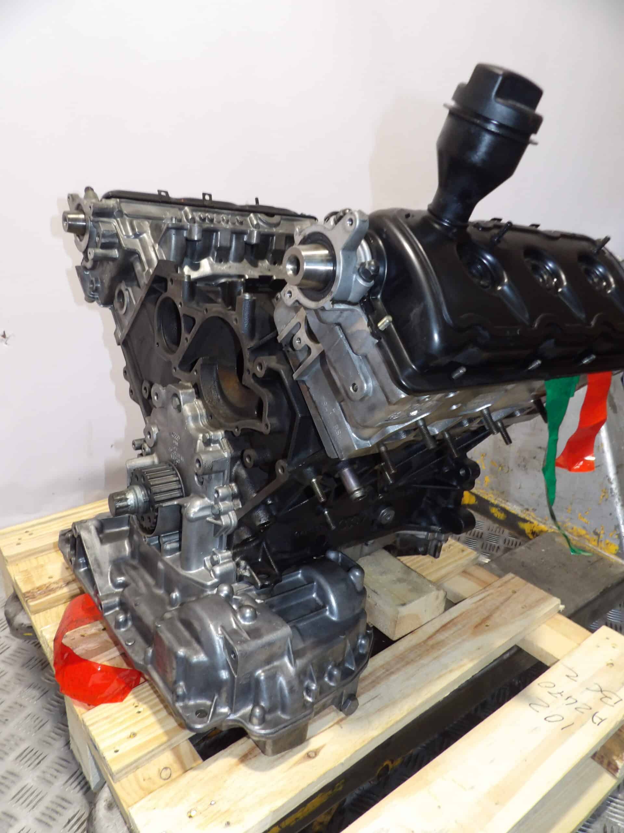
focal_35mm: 24
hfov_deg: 56.8
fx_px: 577
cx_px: 312
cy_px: 416
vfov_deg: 71.6
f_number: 3.2
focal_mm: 4.3
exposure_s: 1/33
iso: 200
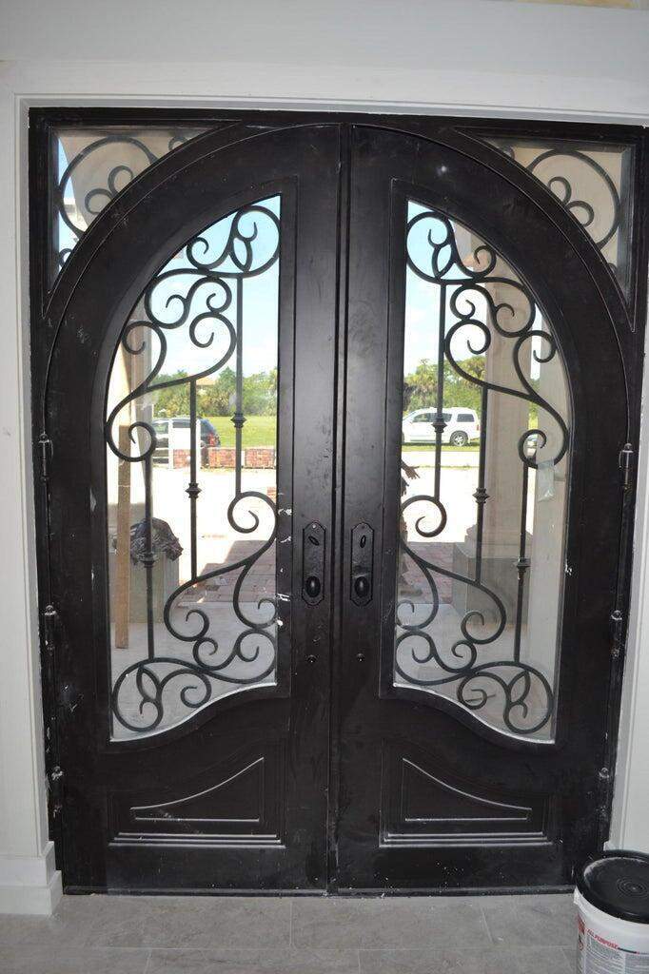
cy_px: 487
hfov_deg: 47.9
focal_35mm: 27
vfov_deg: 67.4
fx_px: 731
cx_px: 324
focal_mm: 18
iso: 100
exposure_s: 1/200
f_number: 5
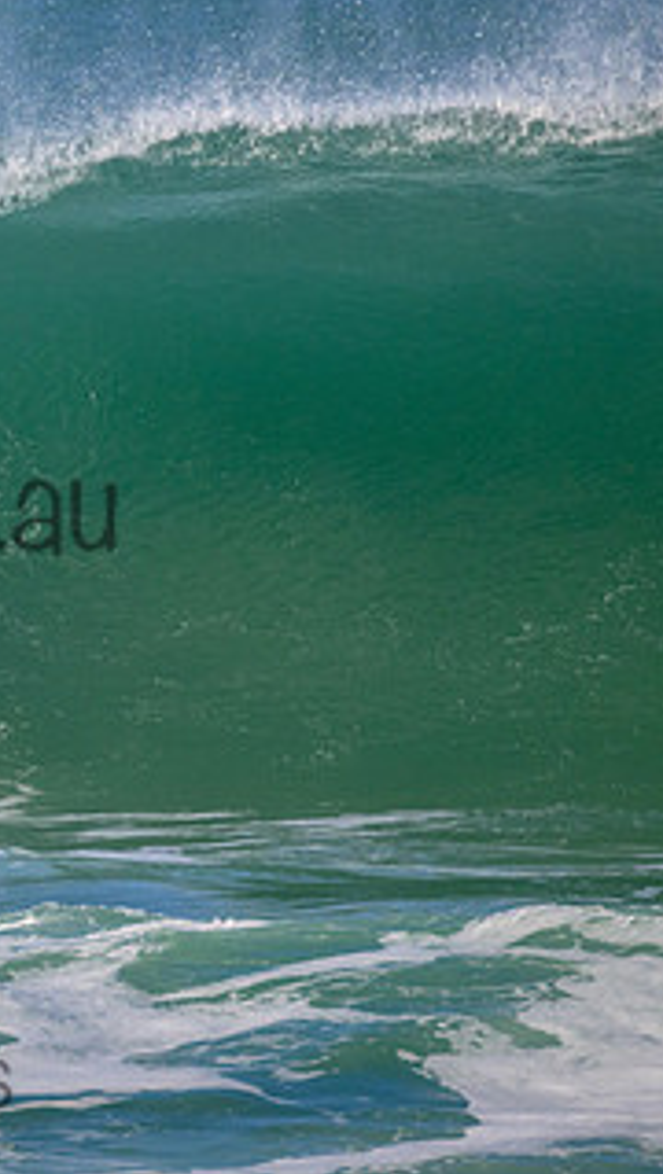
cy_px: 466
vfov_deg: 1.4
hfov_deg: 0.8
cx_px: -273
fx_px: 47455
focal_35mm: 1522
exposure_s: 1/2000
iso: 1600
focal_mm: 800
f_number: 11
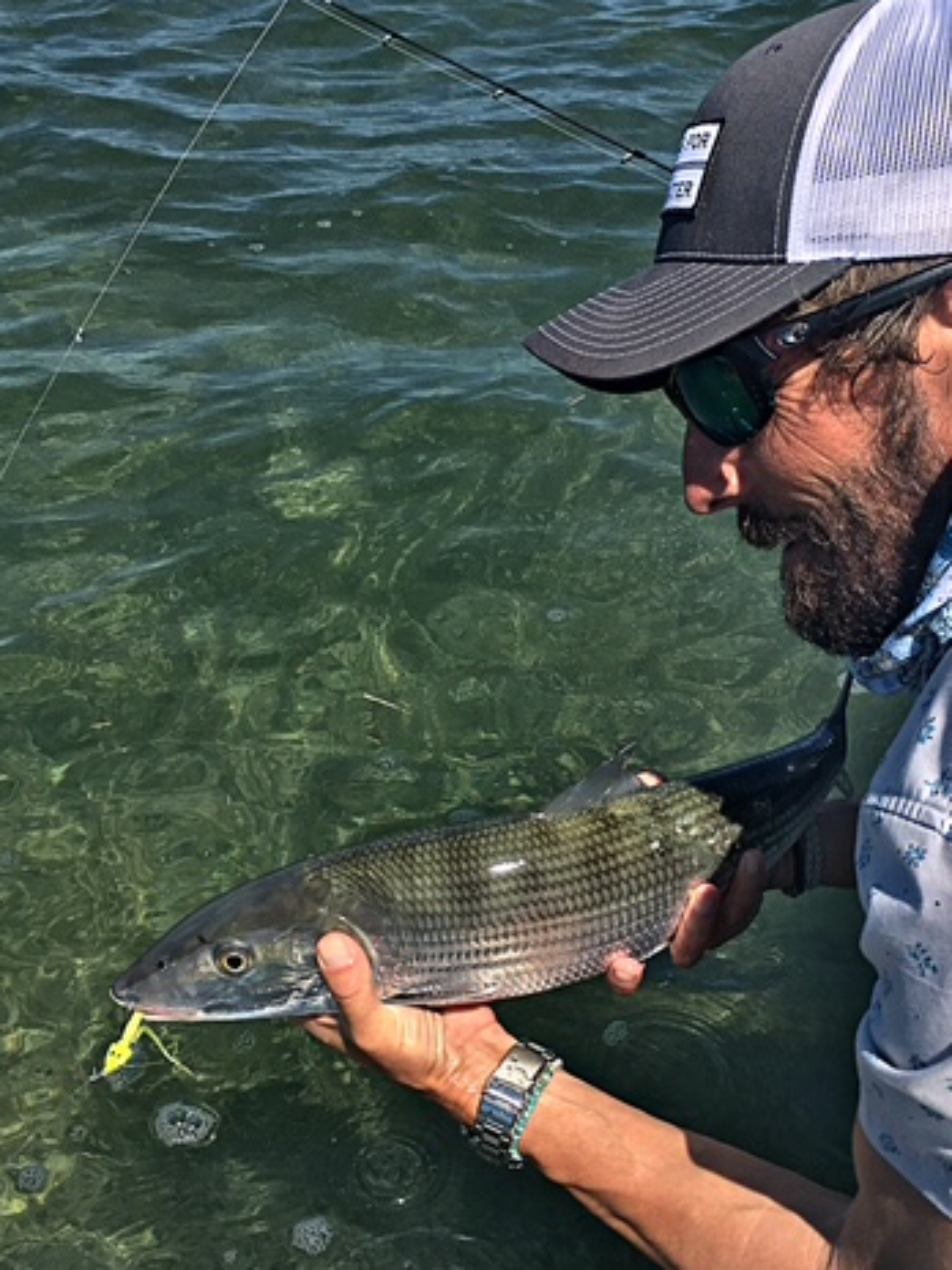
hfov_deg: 35.9
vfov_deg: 46.7
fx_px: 1467
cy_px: 717
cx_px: 547
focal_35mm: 40
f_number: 2.2
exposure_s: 1/2564
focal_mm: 4.15
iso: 25
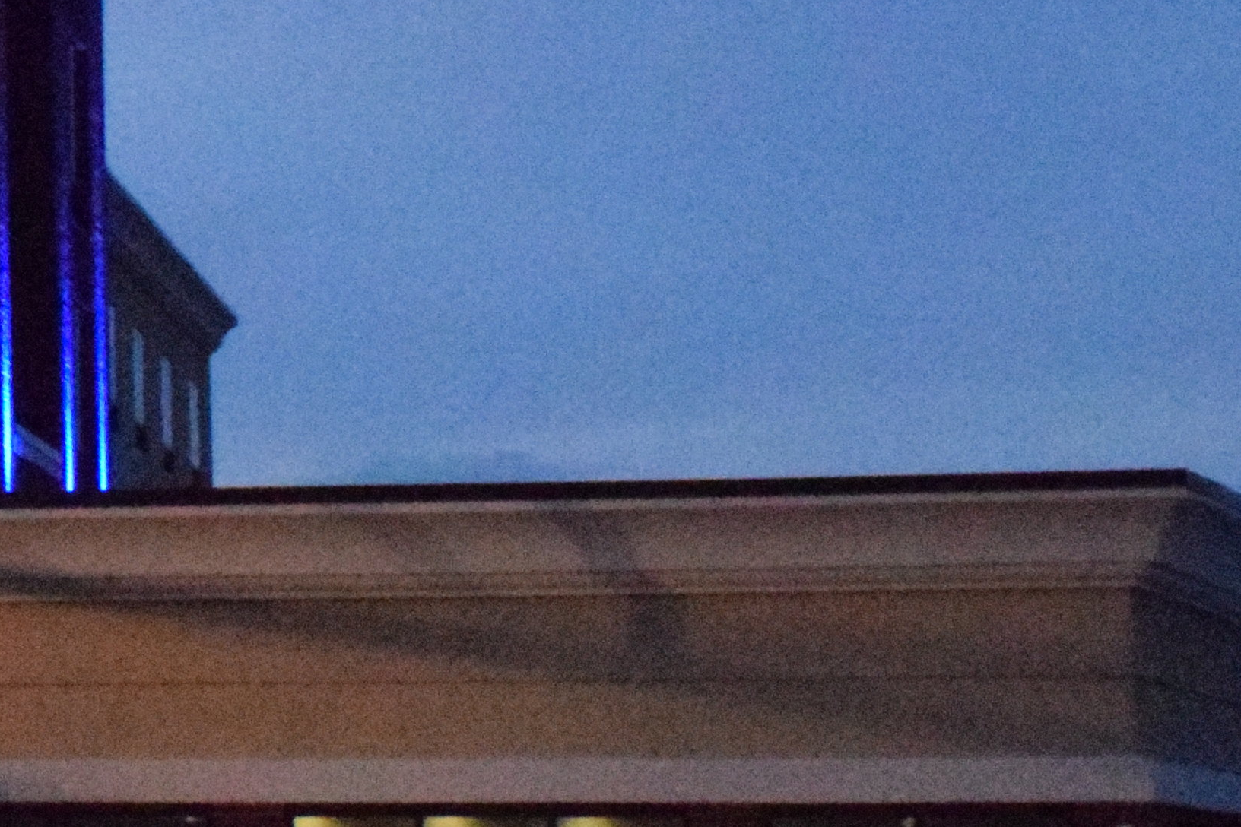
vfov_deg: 9.9
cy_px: 51
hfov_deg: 13.4
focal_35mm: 138
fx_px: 4751
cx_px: -959
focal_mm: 25
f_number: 19
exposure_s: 1/30
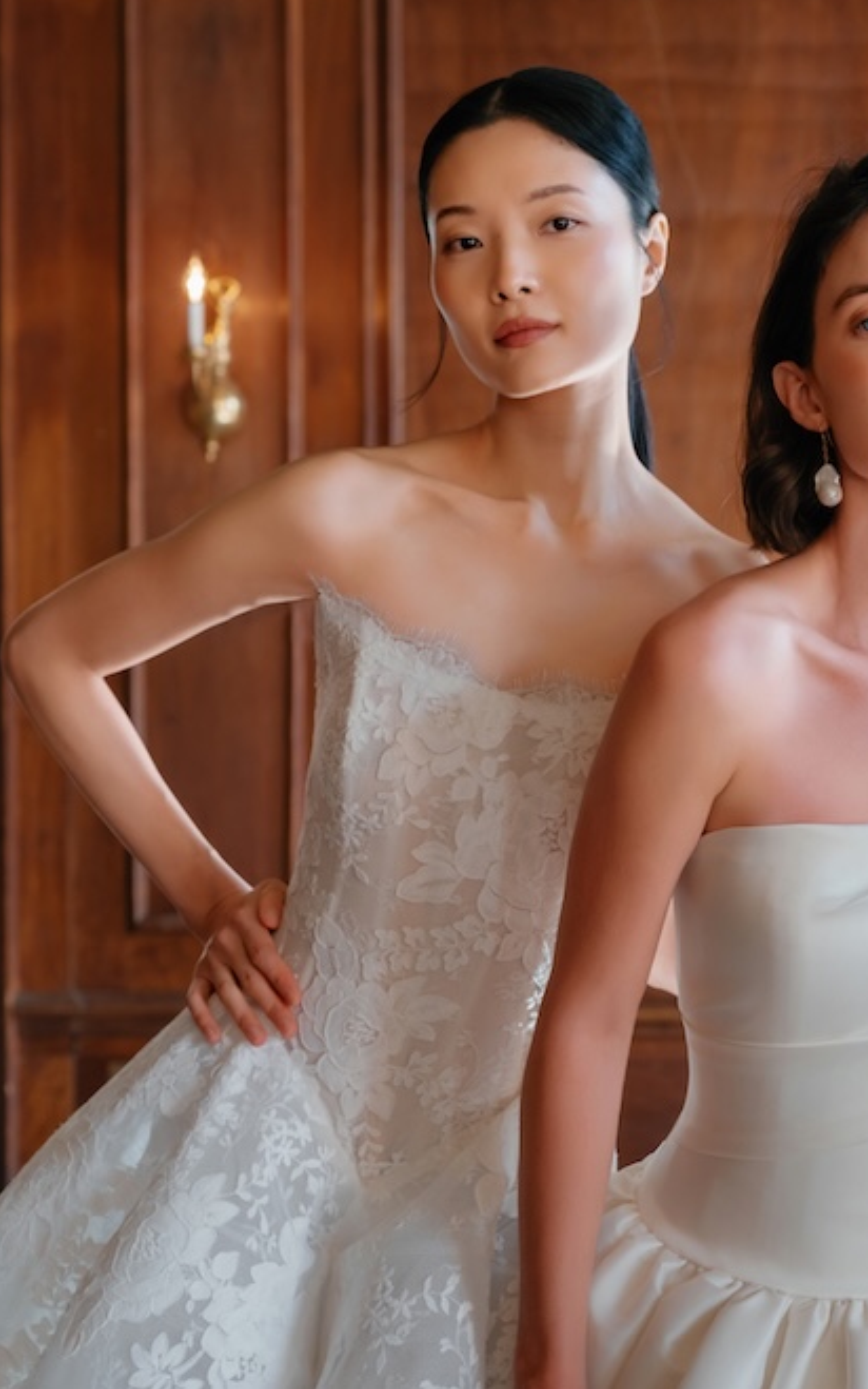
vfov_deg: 31.5
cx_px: 841
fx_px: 2460
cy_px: 688
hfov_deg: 19.5
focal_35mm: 65
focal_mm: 42
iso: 800
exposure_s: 1/100
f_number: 4
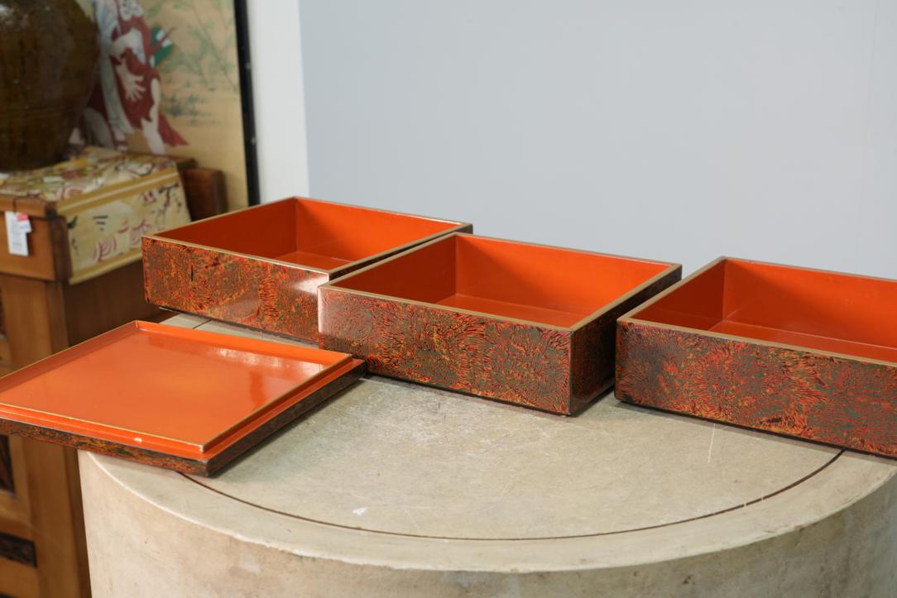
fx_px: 1221
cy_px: 299
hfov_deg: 40.3
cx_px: 448
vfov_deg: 27.5
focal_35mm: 49
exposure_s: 1/40
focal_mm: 49
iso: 2000
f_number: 10
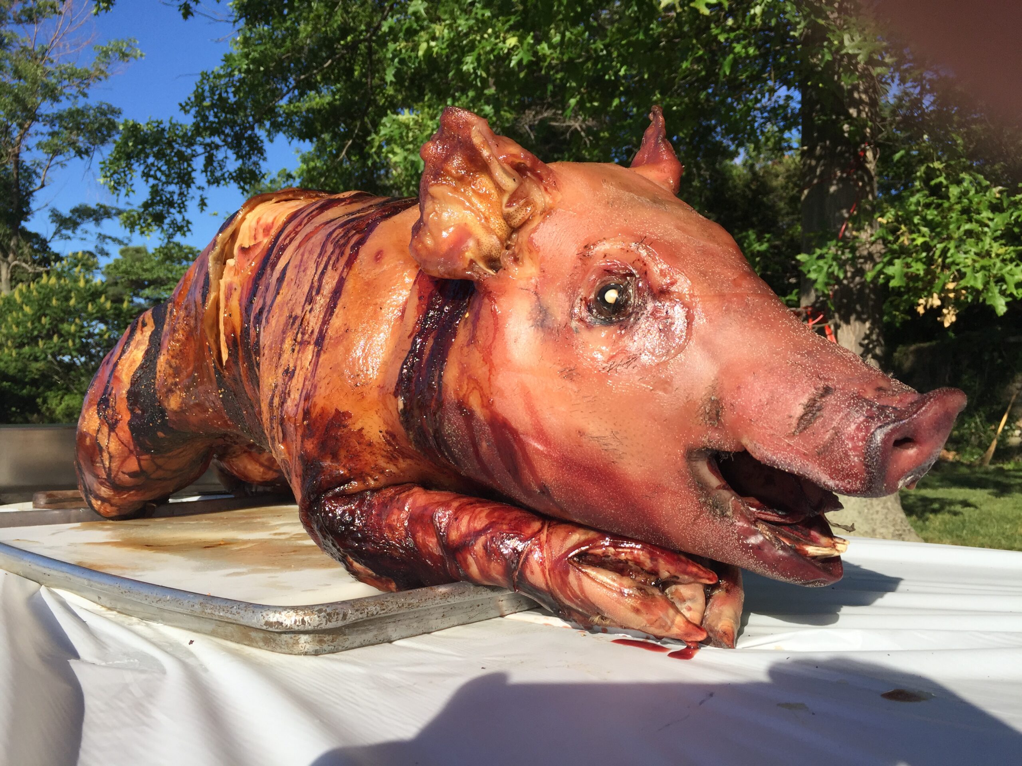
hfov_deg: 61.7
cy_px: 383
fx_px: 856
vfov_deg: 48.2
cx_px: 511
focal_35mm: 29
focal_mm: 4.15
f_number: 2.2
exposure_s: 1/1980
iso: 32
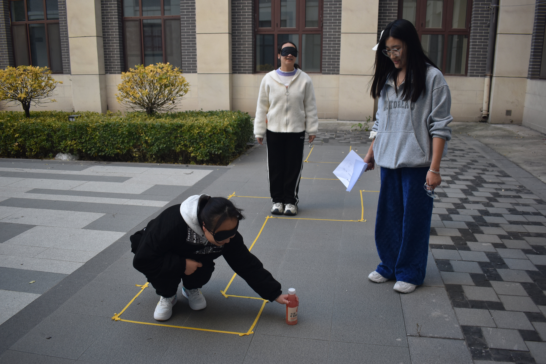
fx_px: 455
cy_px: 182
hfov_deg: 61.9
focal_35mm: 30
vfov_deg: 43.6
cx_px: 273
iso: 400
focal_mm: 20
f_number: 3.8
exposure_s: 1/250
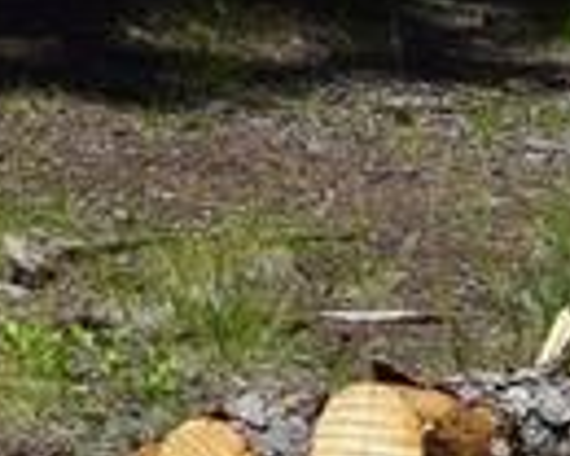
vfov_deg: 4.7
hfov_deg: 5.6
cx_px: 1403
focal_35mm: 332
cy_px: 276
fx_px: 5601
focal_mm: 30
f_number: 11
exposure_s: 1/500
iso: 360
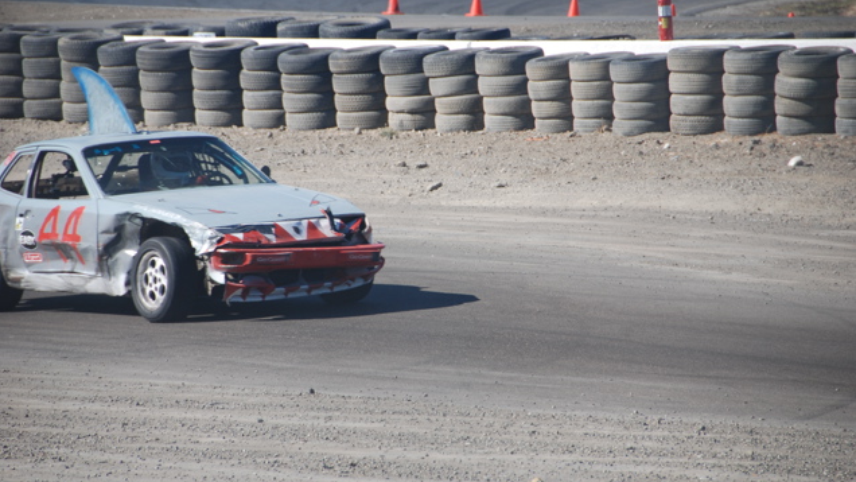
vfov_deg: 3.8
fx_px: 7174
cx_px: 429
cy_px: 230
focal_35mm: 316
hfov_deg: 6.8
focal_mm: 200
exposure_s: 1/800
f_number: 5.6
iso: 200
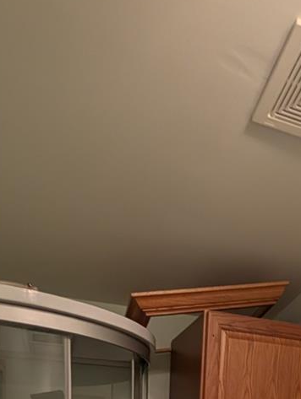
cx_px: 247
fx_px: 451
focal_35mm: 39
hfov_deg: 35.5
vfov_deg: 34.4
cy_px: 515
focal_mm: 2.02
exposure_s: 1/120
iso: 58
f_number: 1.7
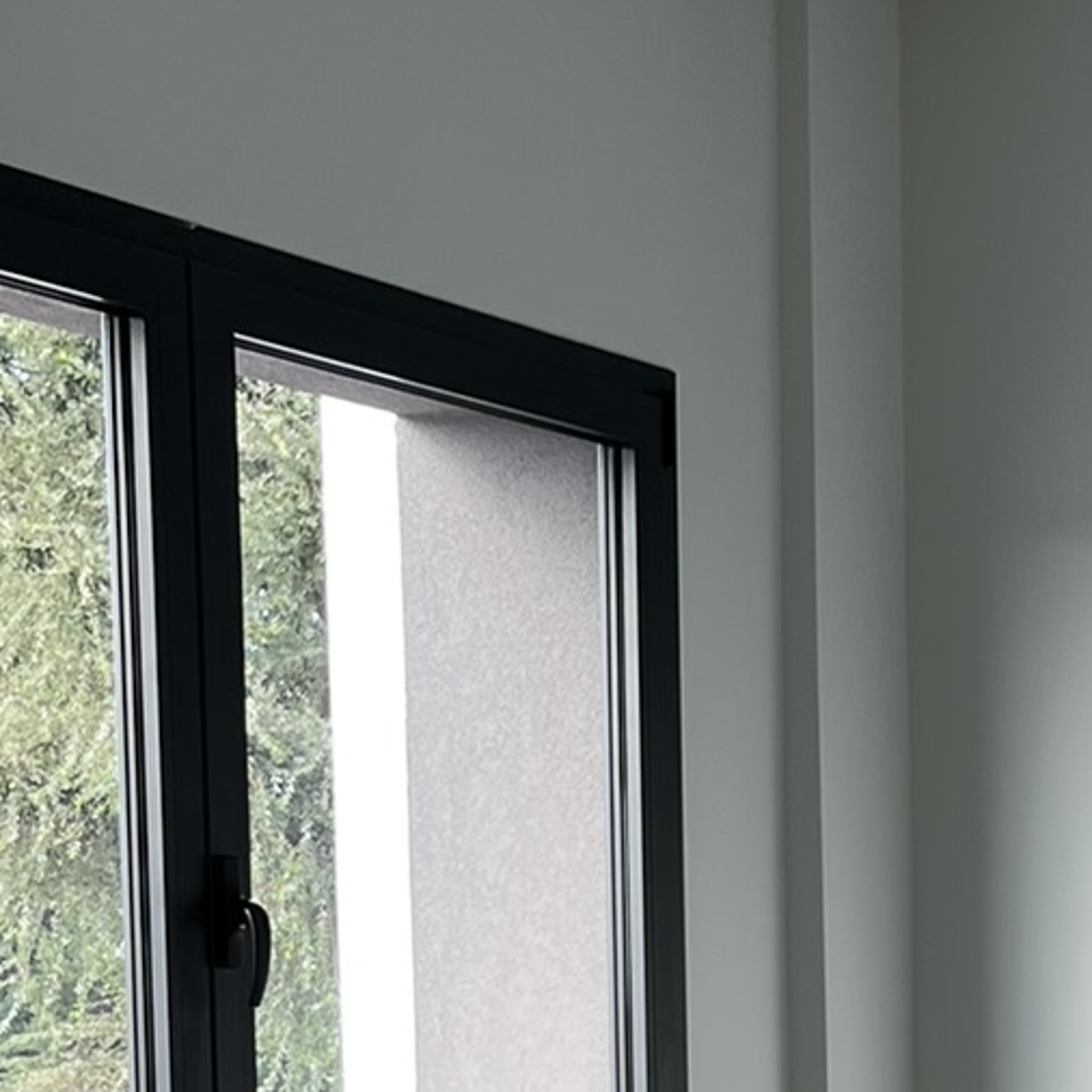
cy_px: 1409
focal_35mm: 93
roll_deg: -0.5
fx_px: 3319
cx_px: 1437
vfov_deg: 17.5
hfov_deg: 17.5
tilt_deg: -7.1
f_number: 1.6
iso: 40
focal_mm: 5.1
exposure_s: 1/118
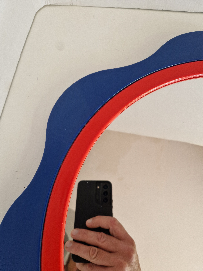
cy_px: 136
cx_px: 102
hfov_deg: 58.9
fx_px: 180
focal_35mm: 23
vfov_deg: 73.9
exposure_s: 1/100
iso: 50
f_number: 1.8
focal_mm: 5.4
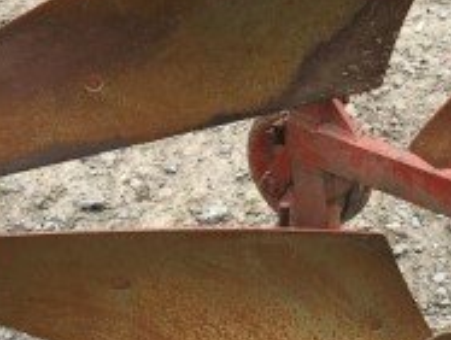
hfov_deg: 18.4
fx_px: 1292
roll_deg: -1.7
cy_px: 46
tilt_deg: -32.5
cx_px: 591
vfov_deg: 14.9
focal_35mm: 99
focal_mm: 4.15
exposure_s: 1/506
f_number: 2.2
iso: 25
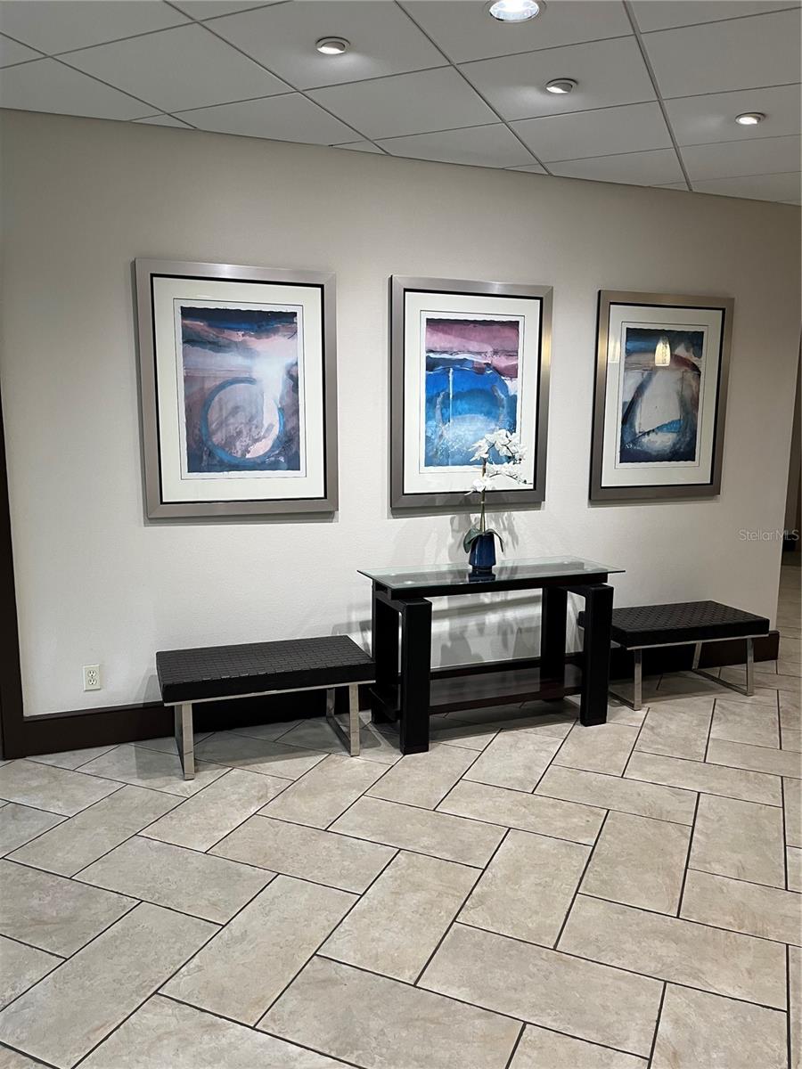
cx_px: 401
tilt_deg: -7.9
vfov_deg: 67.3
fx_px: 803
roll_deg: -0.4
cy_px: 534
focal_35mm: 26
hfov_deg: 53.1
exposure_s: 1/60
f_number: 1.6
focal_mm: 5.1
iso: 100
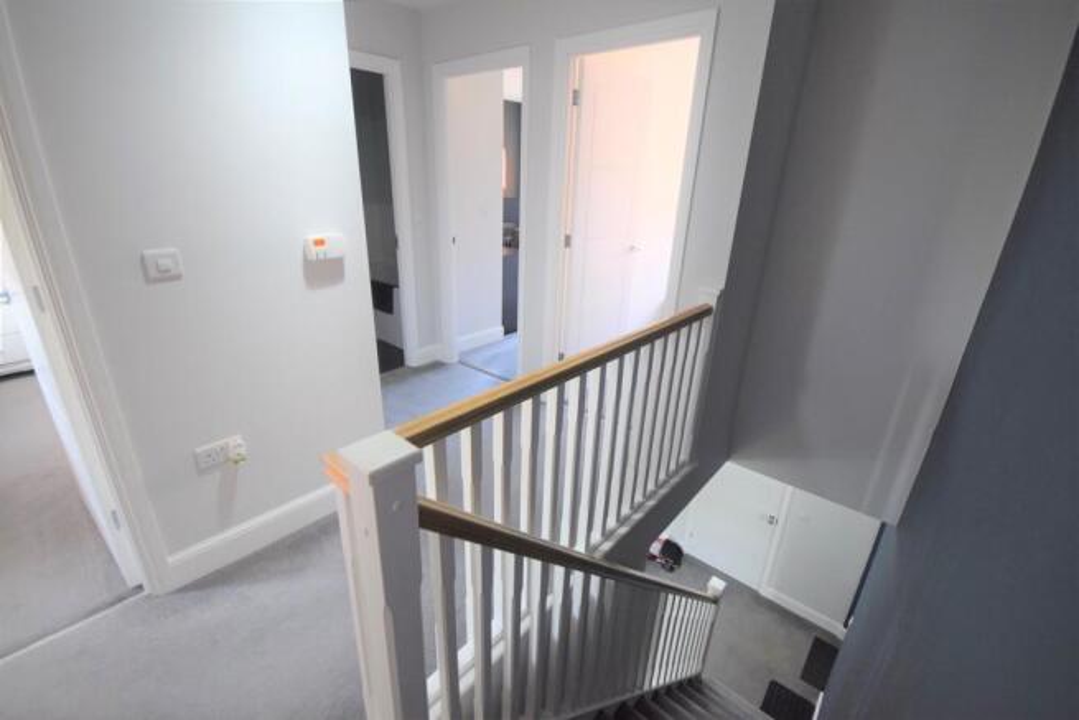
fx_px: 450
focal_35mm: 15
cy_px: 360
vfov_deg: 77.4
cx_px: 540
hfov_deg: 100.4
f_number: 4
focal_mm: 10
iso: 1250
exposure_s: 1/60
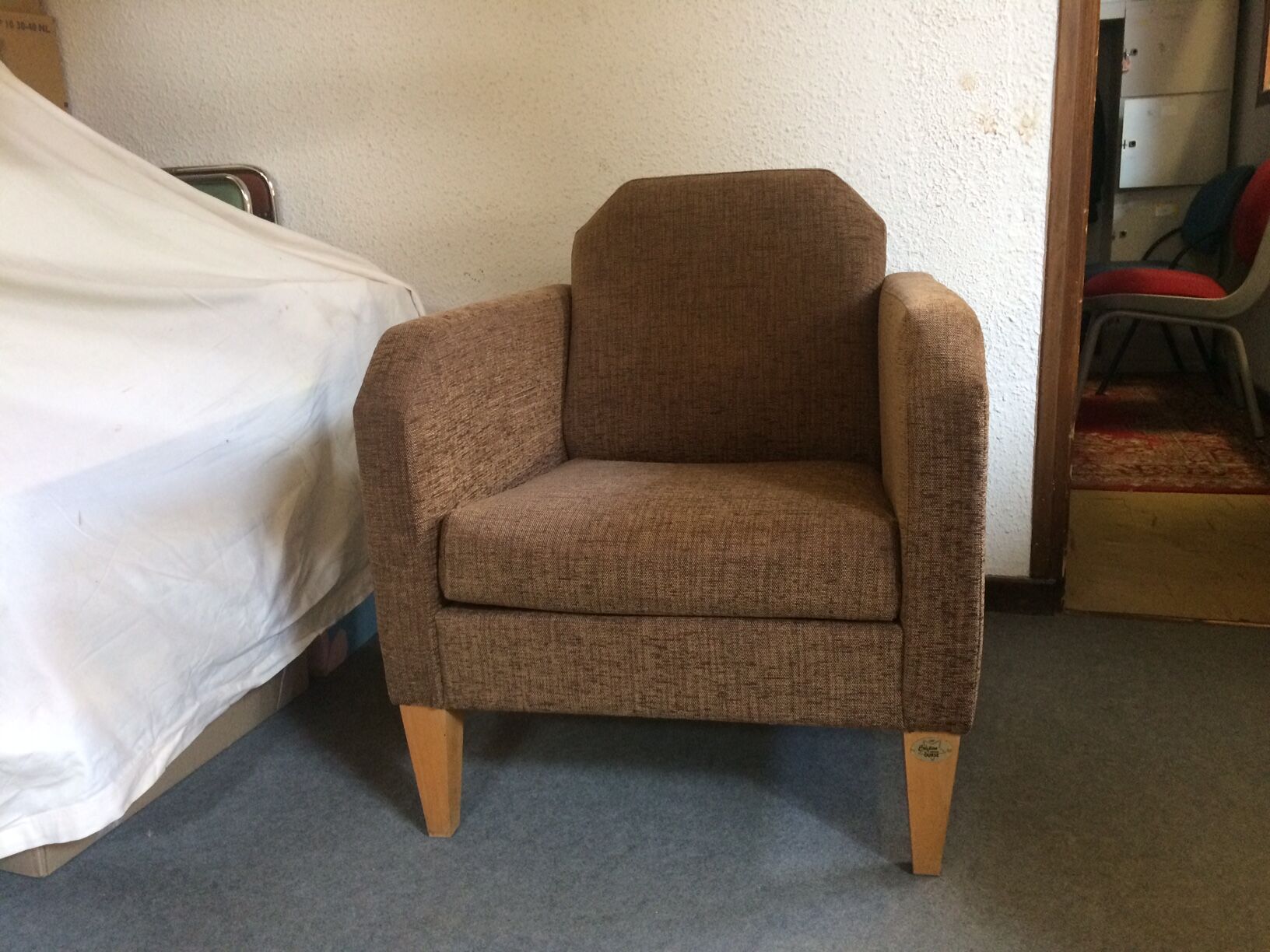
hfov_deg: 61.7
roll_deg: +3.2
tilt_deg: -14.1
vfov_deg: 48.2
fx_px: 1064
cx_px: 635
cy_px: 476
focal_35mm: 29
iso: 250
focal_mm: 4.15
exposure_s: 1/33
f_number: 2.2
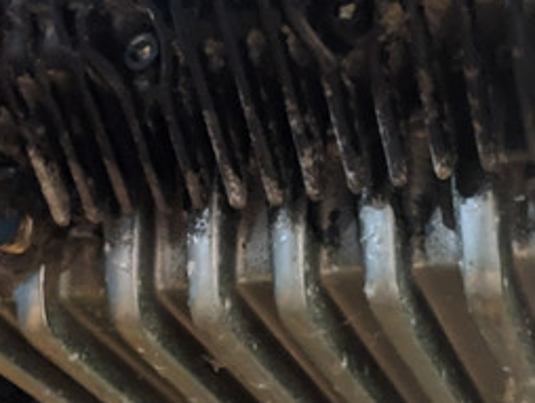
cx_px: 242
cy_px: 279
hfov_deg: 28.5
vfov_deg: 21.5
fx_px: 1052
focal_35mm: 68
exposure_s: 1/8.57
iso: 271
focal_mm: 4.38
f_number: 1.73
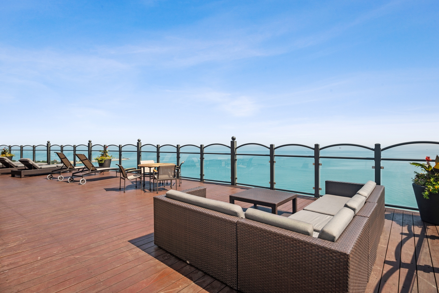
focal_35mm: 17
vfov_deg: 70.5
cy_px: 146
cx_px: 220
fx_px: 207
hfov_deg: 93.3
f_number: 8
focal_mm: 17
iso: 200
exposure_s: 1/500
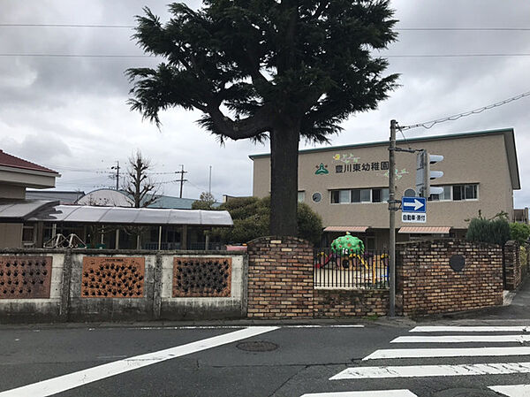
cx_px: 265
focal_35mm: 28
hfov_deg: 63.5
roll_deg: -0.9
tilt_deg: +6.8
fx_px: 428
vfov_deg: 49.7
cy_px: 198
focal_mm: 3.99
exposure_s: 1/958
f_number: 1.8
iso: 20
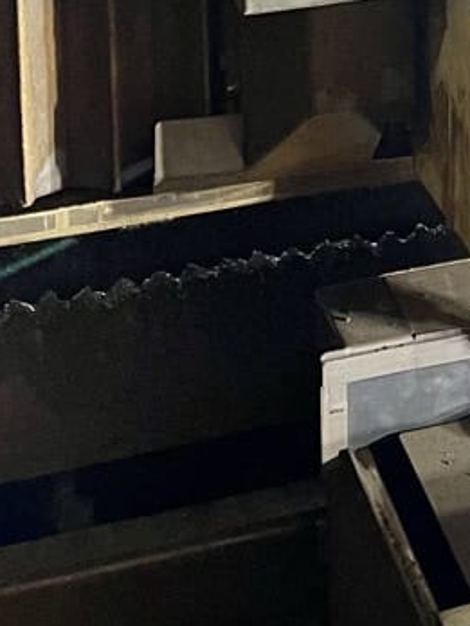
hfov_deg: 15.8
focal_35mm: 92
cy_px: -434
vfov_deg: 17.9
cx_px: 468
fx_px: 1666
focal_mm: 5.1
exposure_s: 1/60
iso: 400
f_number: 1.6
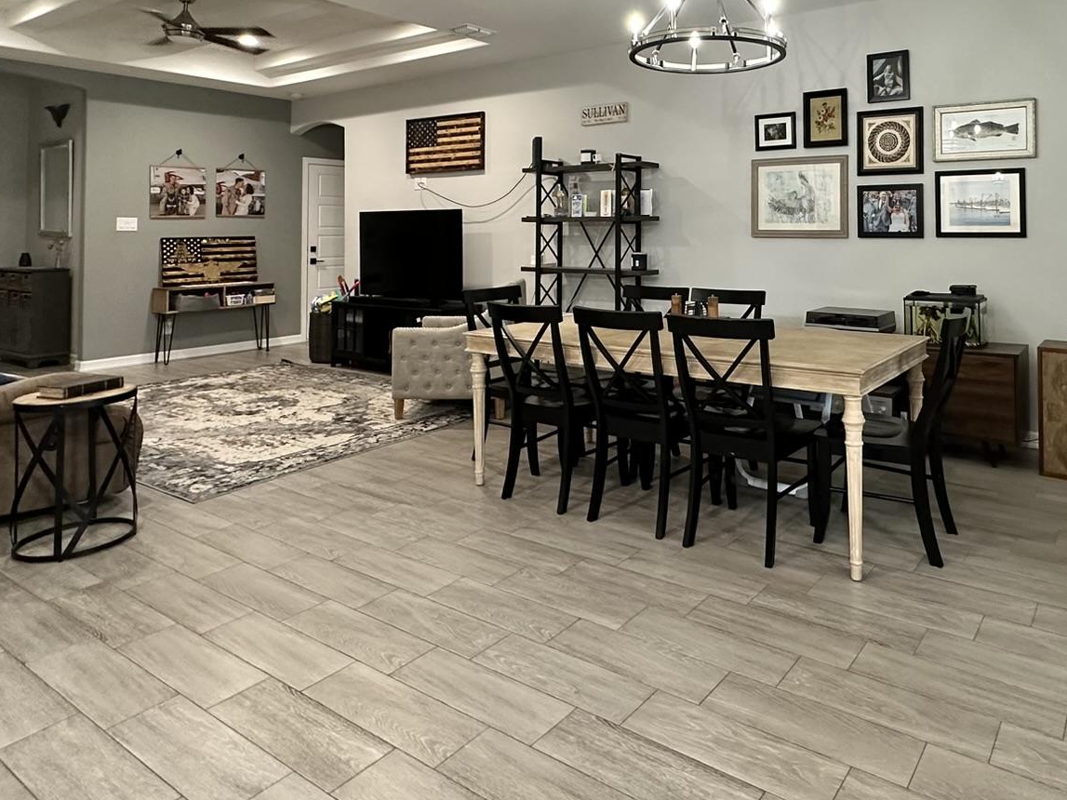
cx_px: 664
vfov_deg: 52.6
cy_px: 207
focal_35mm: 25
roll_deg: +0.7
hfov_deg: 68.4
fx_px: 771
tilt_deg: +0.8
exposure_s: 1/60
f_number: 2.2
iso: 320
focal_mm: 2.22
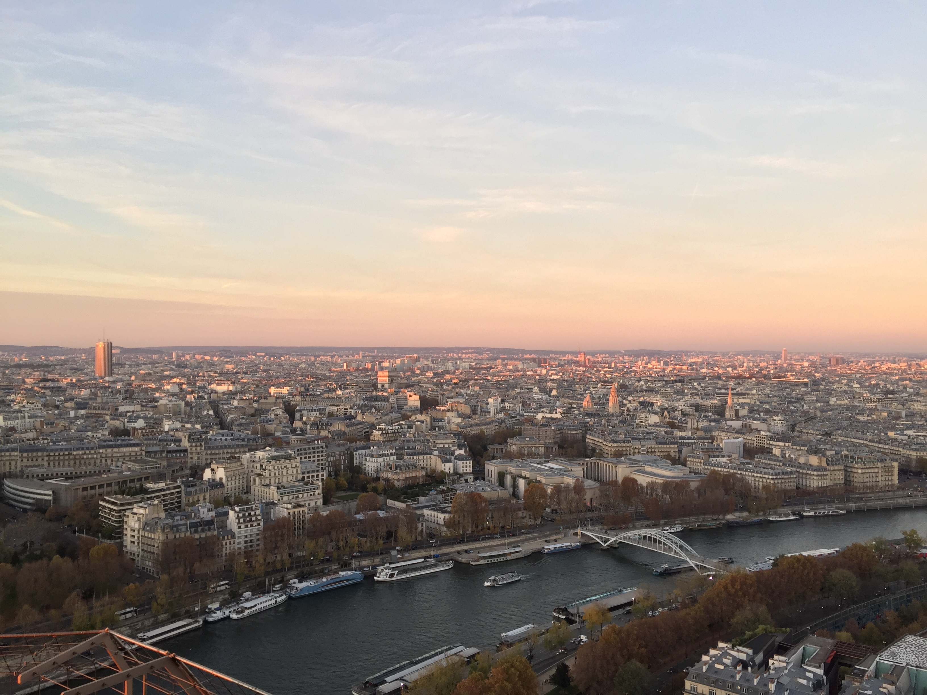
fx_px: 777
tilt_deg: +1.4
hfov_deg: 61.7
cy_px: 348
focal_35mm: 29
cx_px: 464
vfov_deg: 48.2
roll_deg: -0.6
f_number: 2.2
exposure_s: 1/100
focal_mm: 4.15
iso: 32
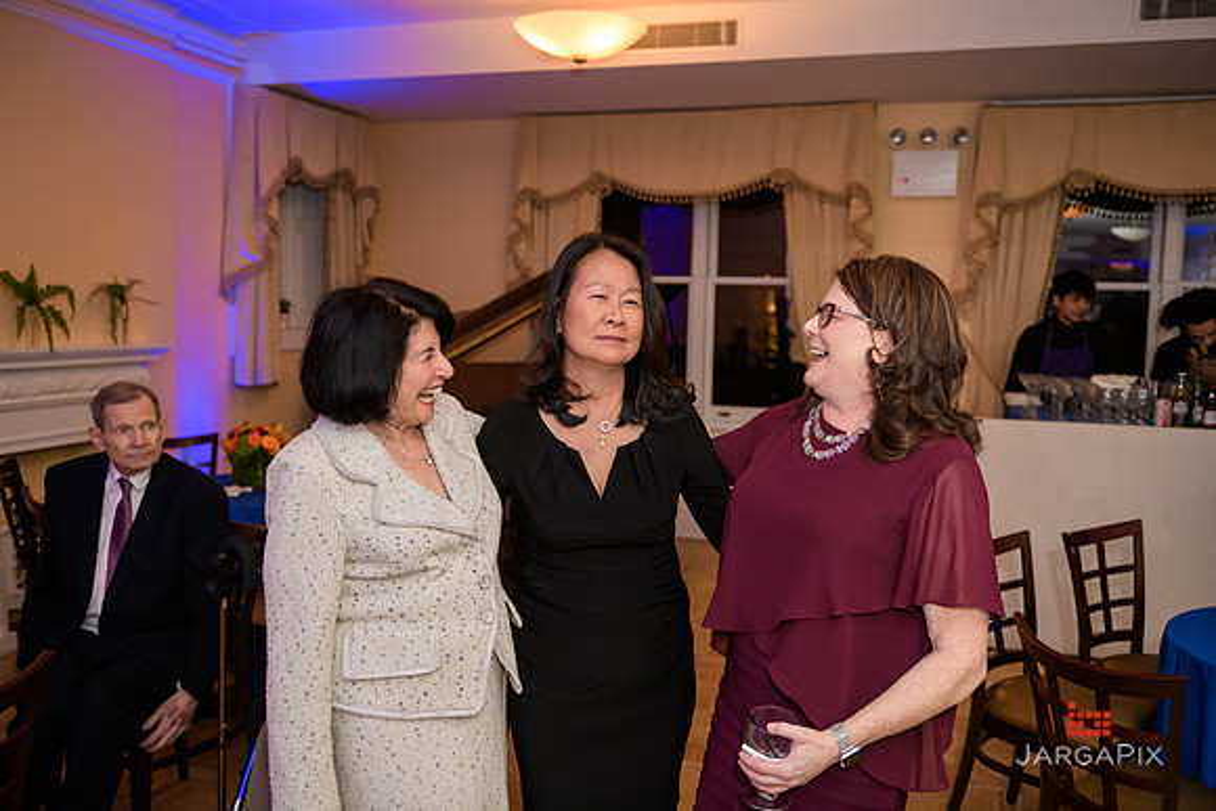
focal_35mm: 32
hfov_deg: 58.7
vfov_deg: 41.1
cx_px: 608
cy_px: 406
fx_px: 1081
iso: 1250
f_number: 3.2
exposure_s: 1/125
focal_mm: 32
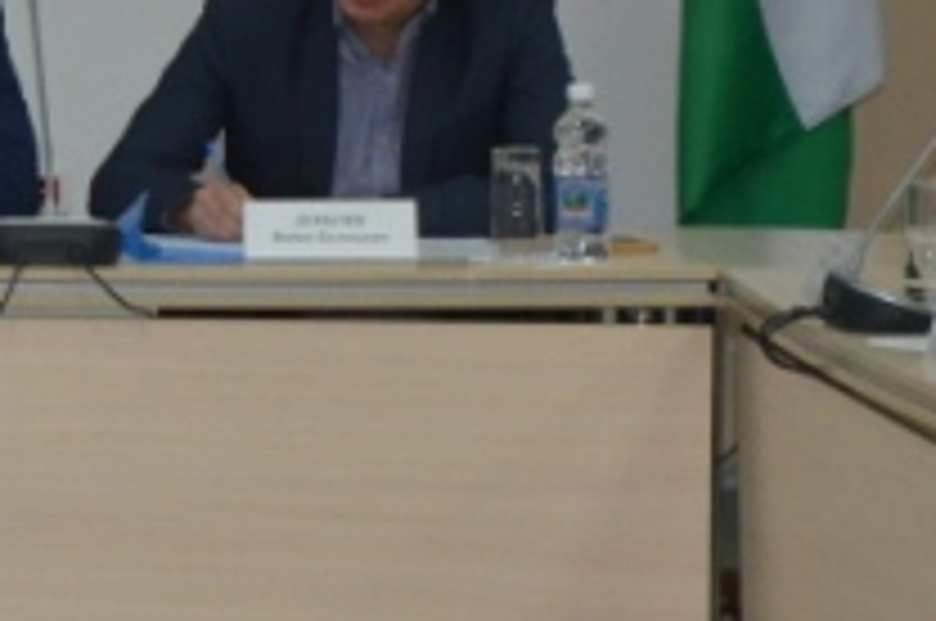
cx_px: -1215
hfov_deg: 6.4
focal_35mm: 310
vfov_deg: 4.4
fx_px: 8047
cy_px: 14
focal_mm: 42
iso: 800
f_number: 4.8
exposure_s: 1/60
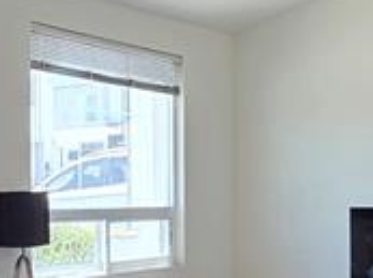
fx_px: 828
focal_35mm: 77
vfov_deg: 18.9
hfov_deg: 22.2
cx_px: -138
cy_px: 210
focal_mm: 2.2
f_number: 1.9
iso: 50
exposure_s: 1/120
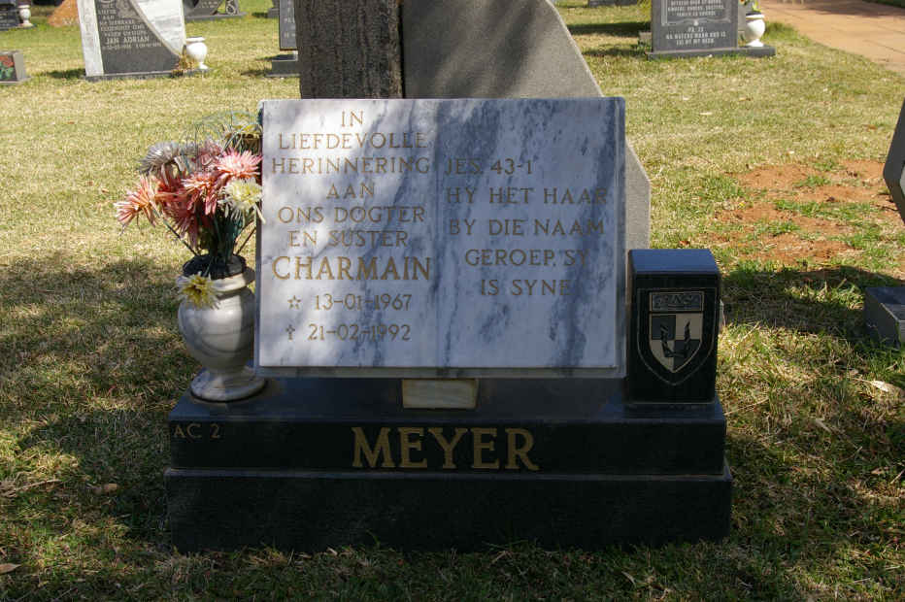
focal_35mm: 46
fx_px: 1168
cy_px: 301
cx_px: 452
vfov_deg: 28.9
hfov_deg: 42.4
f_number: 8
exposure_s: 1/250
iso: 200
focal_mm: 31
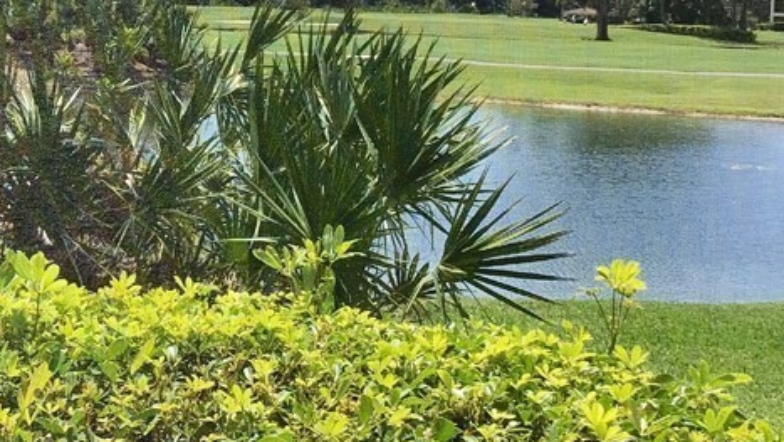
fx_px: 1539
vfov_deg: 16.1
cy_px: 15
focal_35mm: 74
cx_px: 111
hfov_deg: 27.7
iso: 25
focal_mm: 3.3
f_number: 2.4
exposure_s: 1/981
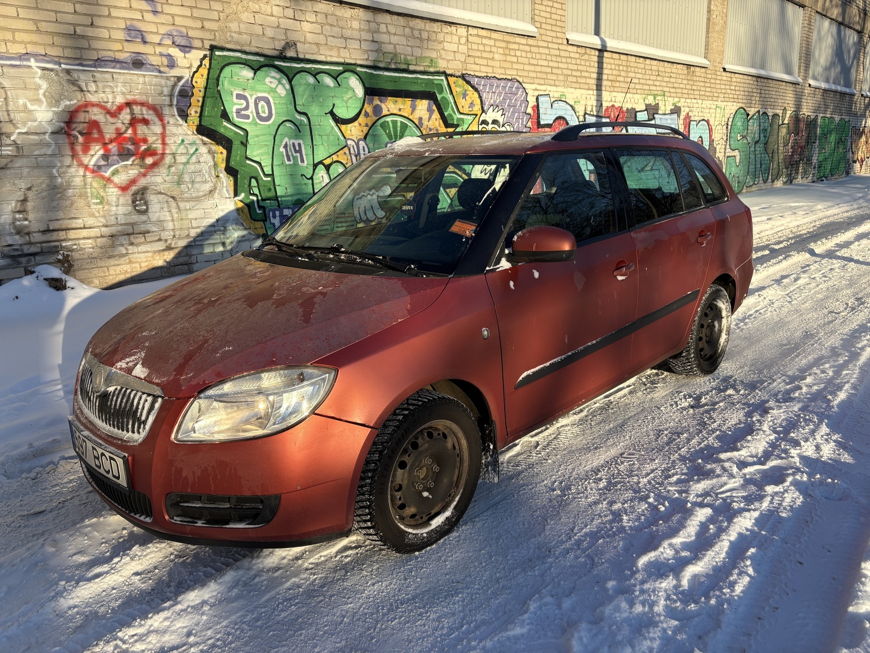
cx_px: 435
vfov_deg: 53.1
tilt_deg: -14.5
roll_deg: +2.3
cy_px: 326
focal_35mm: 26
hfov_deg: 67.3
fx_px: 653
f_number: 1.6
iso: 50
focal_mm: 5.96
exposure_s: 1/1953
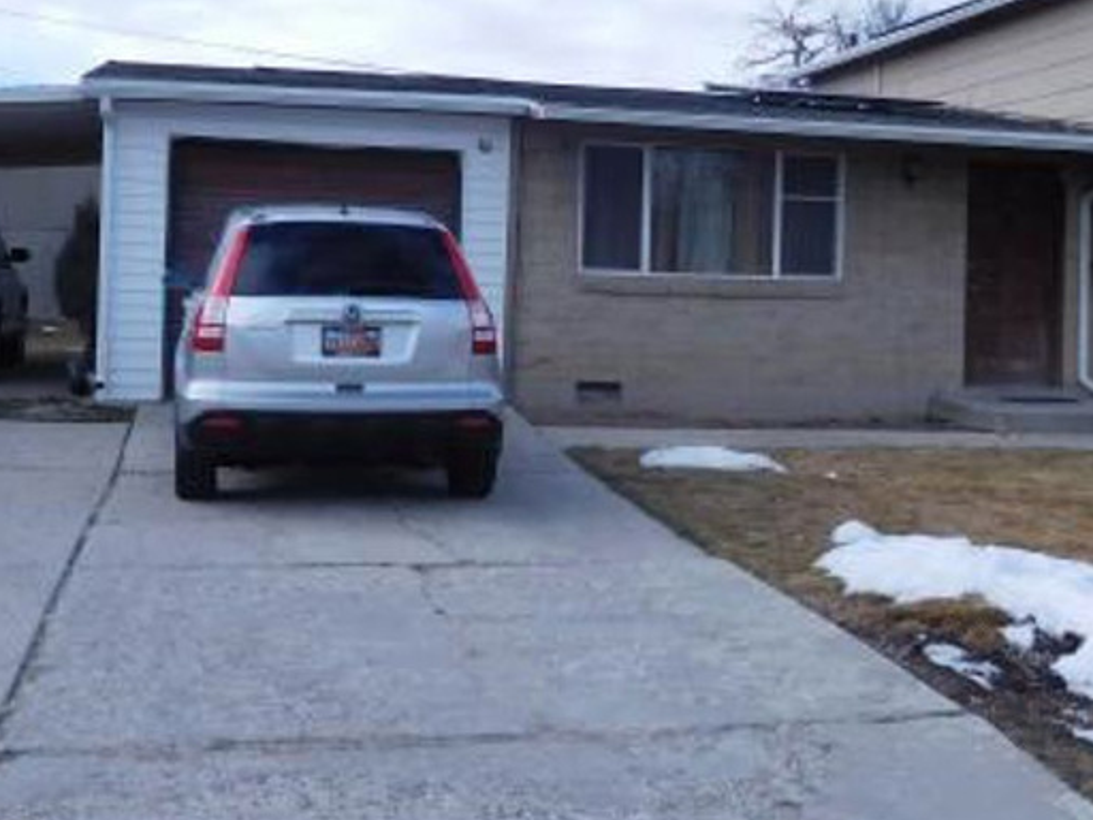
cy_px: 286
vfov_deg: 28.9
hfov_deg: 38.2
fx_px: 1579
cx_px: 585
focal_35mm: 50
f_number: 3.4
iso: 125
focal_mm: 4.5
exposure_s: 1/1250
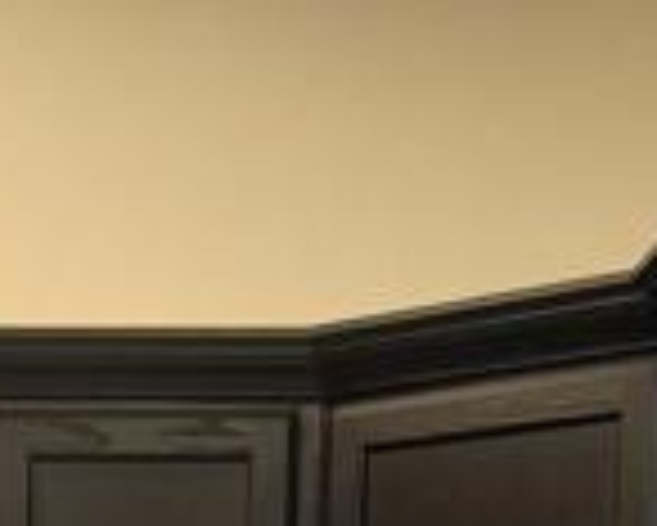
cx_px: -126
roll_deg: +0.0
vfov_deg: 8.7
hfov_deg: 11.5
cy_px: 1218
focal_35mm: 164
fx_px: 3191
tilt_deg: -3.7
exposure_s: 1/60
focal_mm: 6.76
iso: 160
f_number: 1.78
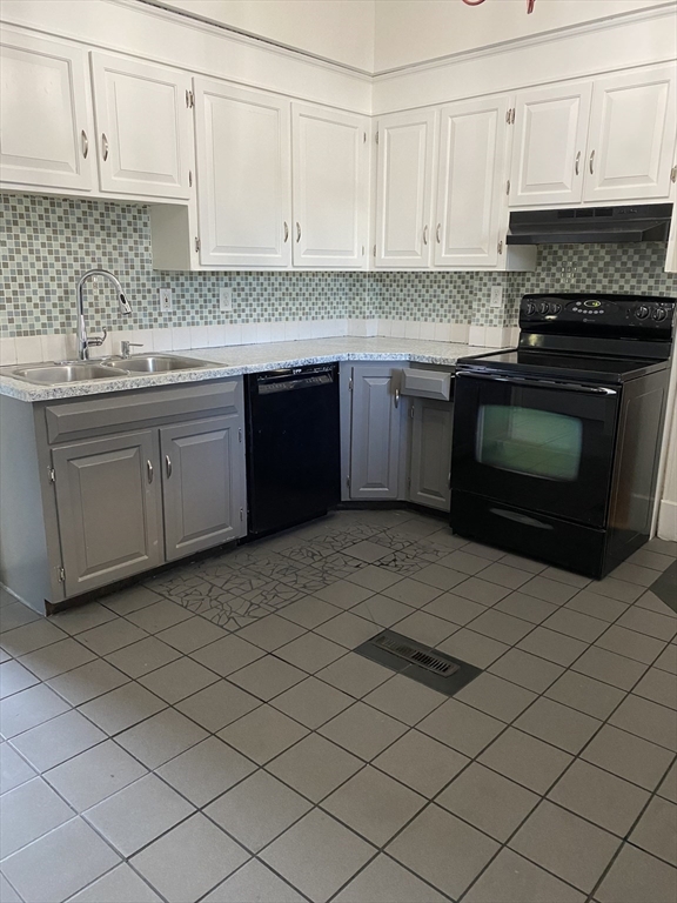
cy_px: 452
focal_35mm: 26
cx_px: 338
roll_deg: -1.0
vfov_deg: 67.3
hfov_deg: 53.1
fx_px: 678
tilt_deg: -14.3
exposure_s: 1/60
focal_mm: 4.25
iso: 320
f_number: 1.8
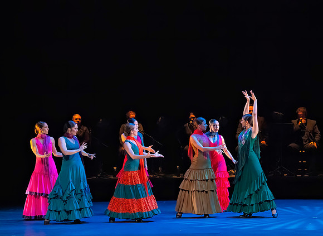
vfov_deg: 6.0
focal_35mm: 241
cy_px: 125
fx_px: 2229
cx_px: 187
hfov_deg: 8.3
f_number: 8
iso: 25600
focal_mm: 215
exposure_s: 1/400
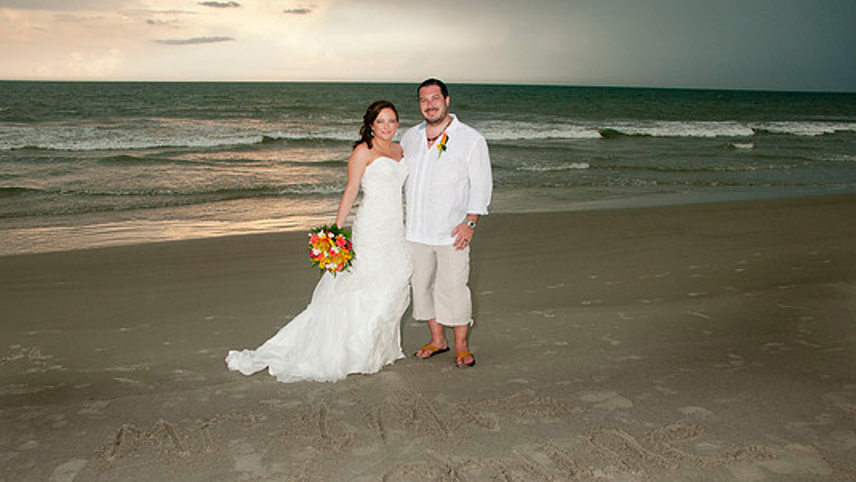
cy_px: 294
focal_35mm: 34
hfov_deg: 58.0
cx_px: 429
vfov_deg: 34.5
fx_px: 772
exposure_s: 1/200
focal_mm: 20
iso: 400
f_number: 5.6
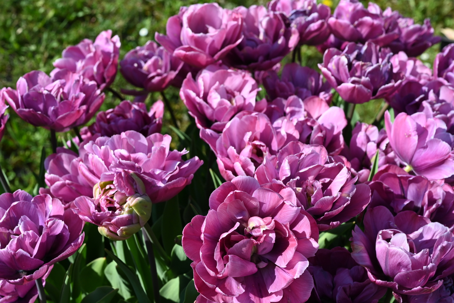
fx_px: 631
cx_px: 227
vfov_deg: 27.0
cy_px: 152
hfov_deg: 39.6
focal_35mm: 50
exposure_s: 1/640
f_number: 13
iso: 640
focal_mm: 50
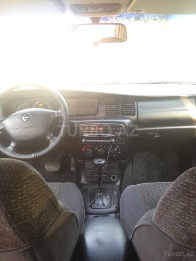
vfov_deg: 55.4
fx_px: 249
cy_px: 130
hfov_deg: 42.9
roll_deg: -1.5
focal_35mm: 33
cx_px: 98
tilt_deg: -12.7
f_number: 2.4
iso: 100
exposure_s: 1/20
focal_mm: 4.12
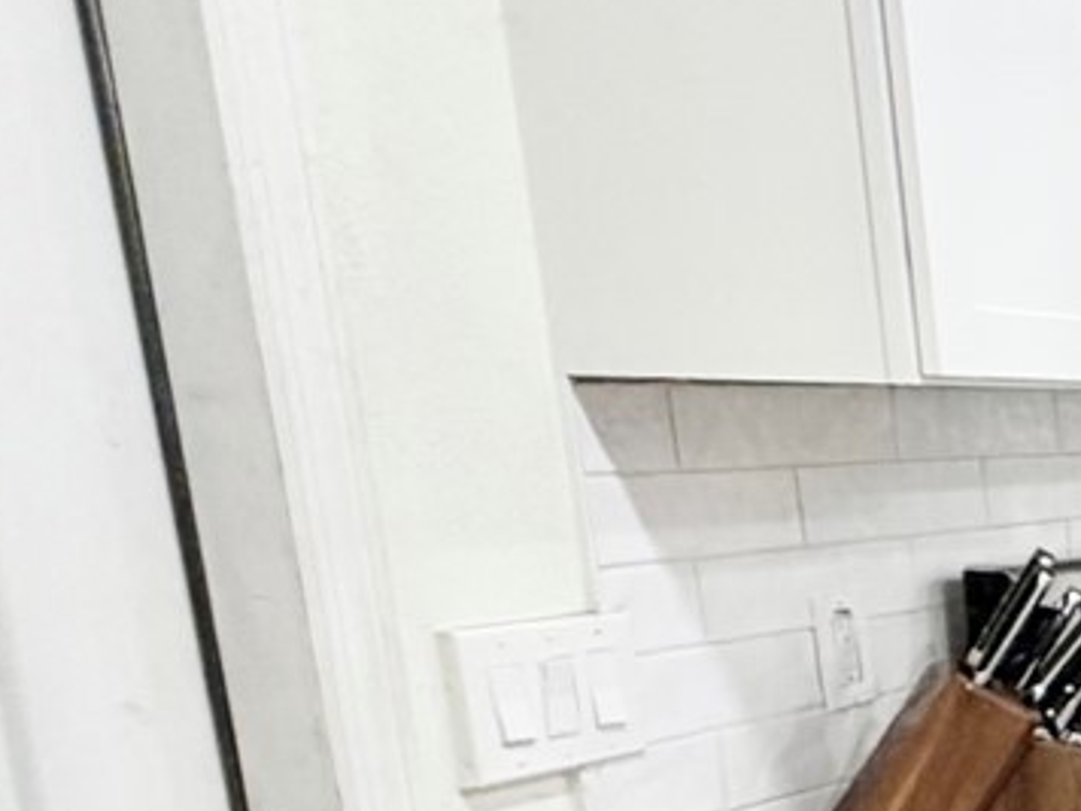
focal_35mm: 63
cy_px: 832
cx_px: 2165
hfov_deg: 18.9
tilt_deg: -12.8
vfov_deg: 22.3
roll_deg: -1.2
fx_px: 1967
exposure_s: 1/60
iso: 200
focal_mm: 2.22
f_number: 2.2
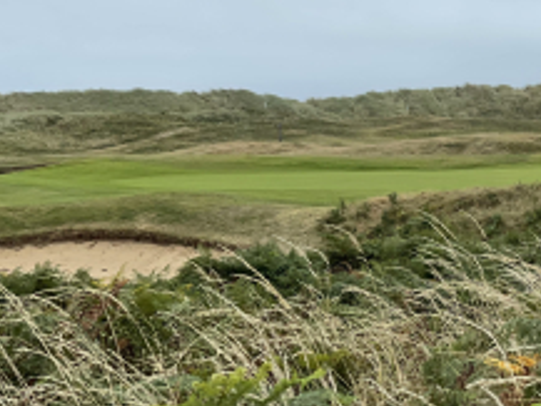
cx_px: 481
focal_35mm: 96
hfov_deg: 20.1
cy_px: 137
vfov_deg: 15.4
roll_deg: +1.5
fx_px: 1501
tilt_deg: -0.1
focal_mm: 6
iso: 25
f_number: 2
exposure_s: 1/1712
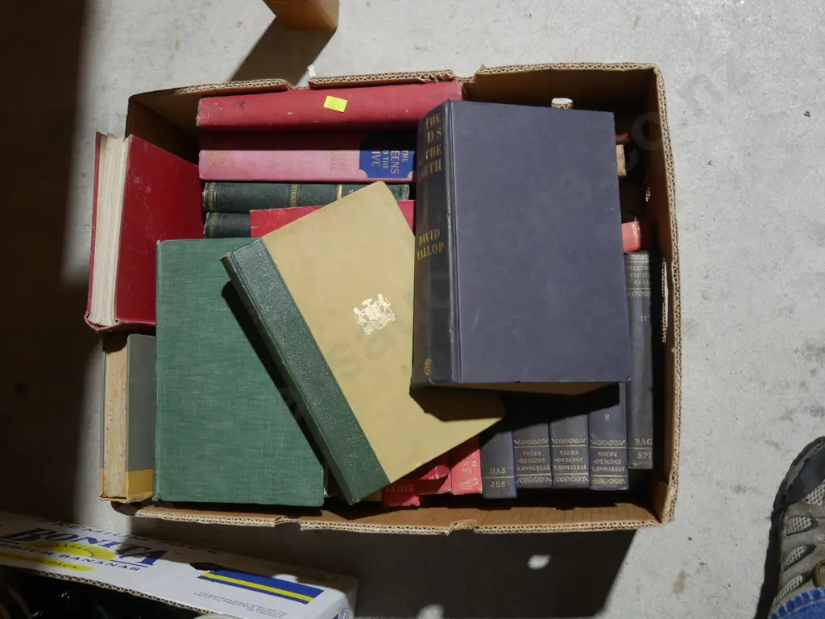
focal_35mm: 38
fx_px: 906
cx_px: 412
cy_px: 310
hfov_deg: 49.0
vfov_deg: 37.7
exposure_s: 1/60
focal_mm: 19
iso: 640
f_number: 4.1
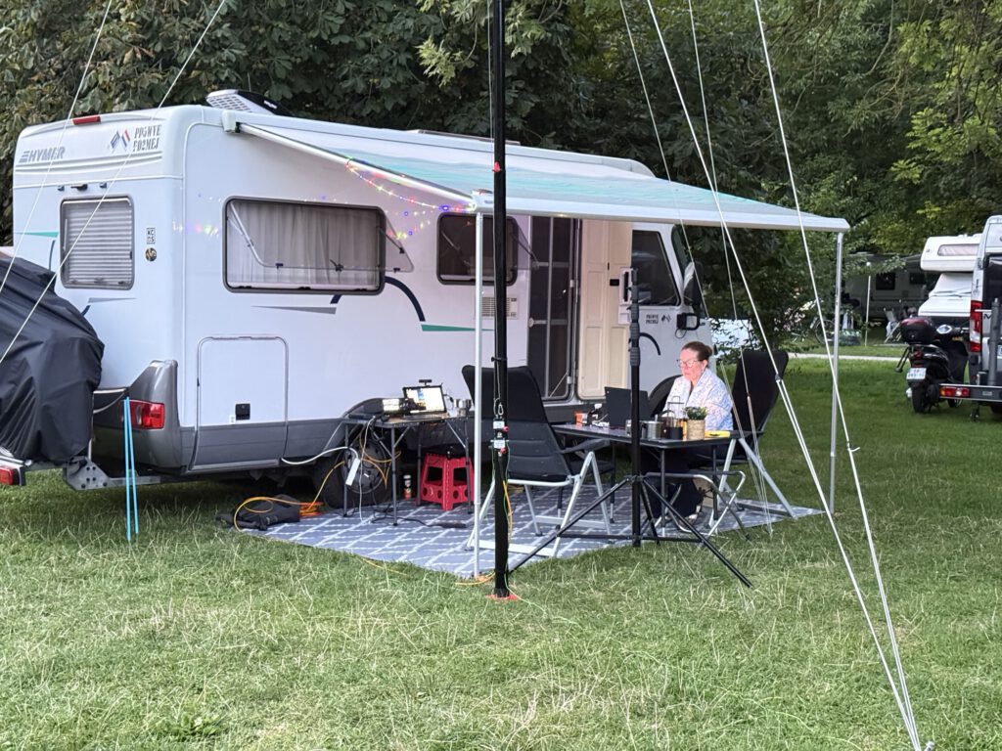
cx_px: 501
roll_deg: -0.1
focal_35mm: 48
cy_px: 376
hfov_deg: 39.7
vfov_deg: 30.3
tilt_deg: -3.3
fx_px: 1389
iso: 1000
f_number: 1.78
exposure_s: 1/15
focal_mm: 6.76
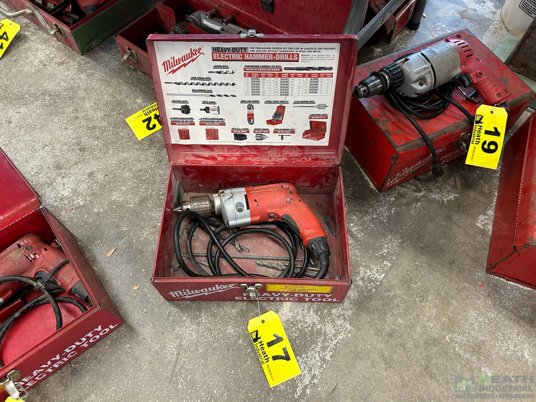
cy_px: 201
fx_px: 403
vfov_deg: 53.1
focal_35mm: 26
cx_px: 268
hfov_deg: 67.3
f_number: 1.5
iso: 160
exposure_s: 1/60
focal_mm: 5.7
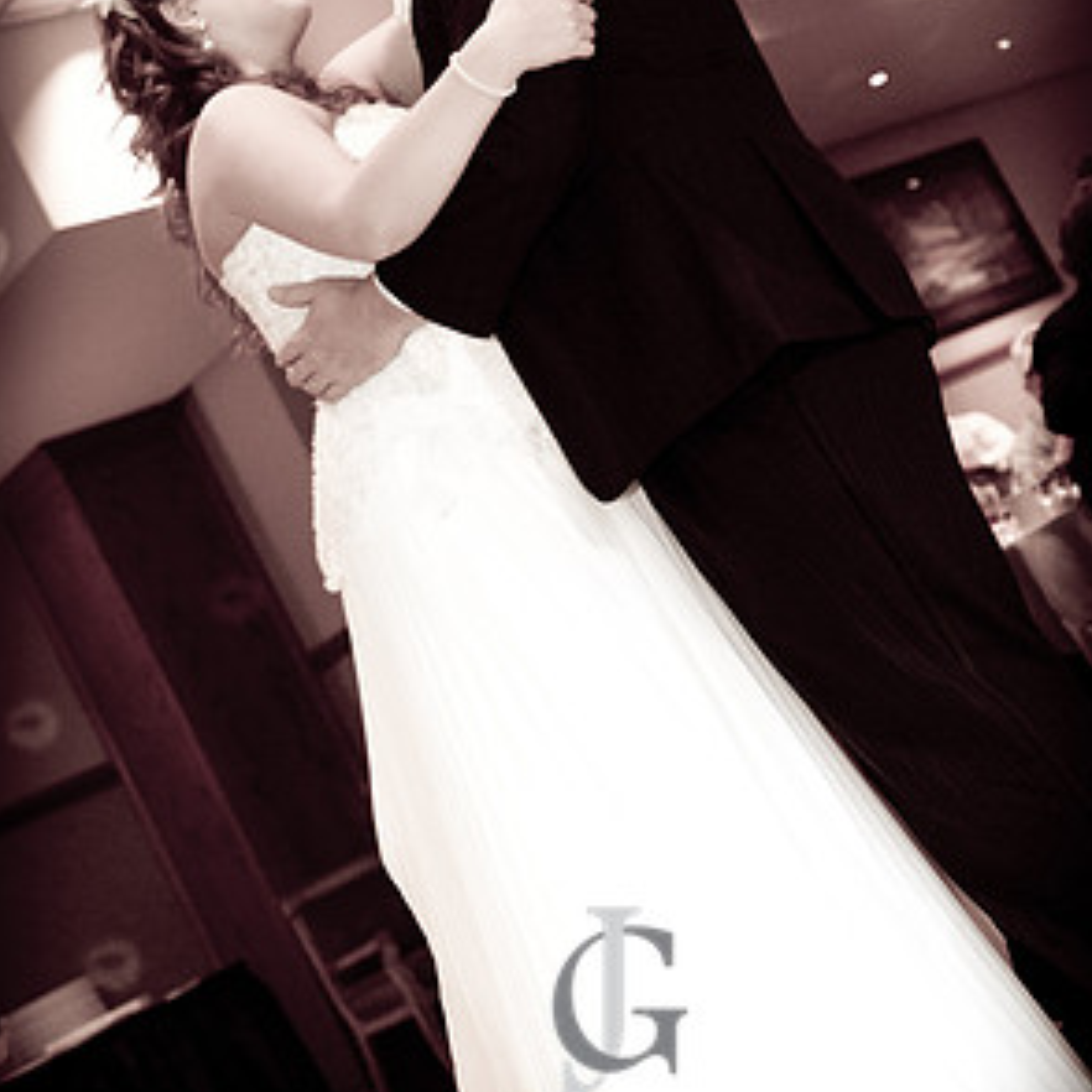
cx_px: 548
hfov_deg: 23.4
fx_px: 2641
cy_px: 349
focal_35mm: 74
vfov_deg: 23.2
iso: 1600
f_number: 2.8
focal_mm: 38
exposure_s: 1/60
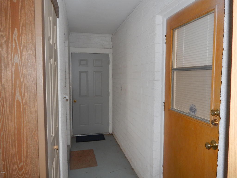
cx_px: 118
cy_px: 89
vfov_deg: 54.9
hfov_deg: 69.4
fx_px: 171
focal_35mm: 25
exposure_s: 1/30
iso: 200
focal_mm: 4.5
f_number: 3.1
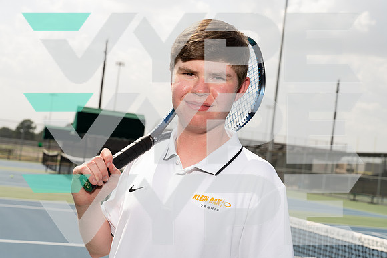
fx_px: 538
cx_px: 194
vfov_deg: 27.0
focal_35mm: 50
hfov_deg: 39.6
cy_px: 129
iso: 100
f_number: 7.1
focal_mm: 50
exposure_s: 1/250
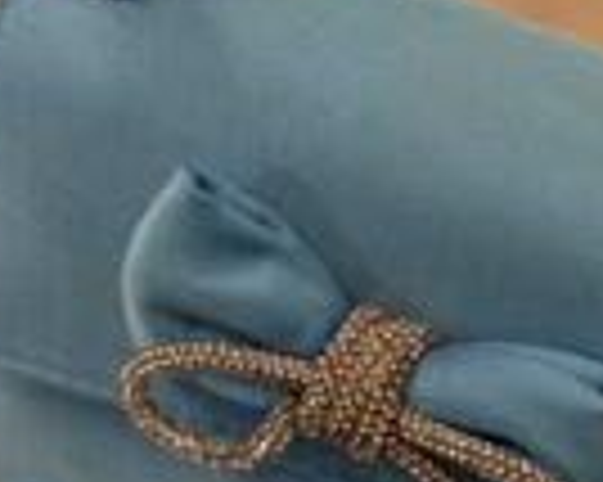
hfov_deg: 13.7
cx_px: 459
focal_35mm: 140
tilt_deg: -49.9
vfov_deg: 11.0
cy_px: 261
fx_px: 2497
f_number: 1.78
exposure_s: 1/100
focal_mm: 6.76
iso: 200
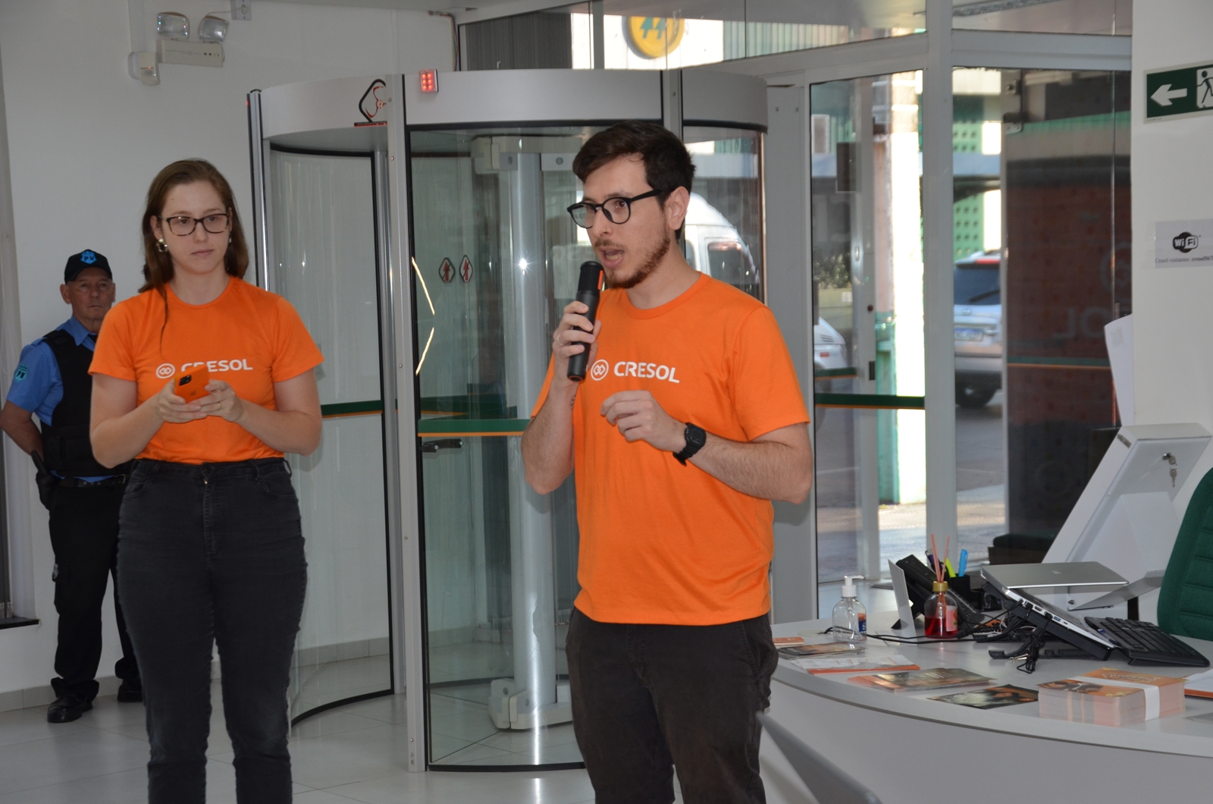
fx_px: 2421
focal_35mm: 72
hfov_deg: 28.1
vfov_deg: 18.8
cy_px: 402
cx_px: 606
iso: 400
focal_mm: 48
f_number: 4.8
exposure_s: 1/80
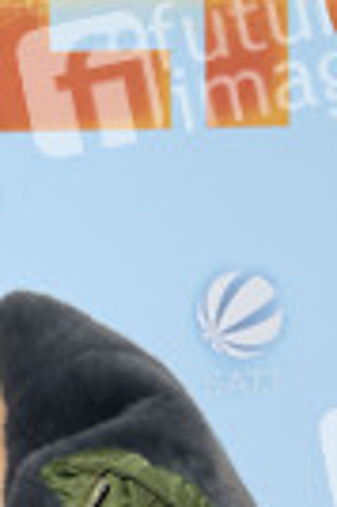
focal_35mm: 363
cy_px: 636
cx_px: -133
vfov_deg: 5.7
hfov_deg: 3.8
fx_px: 5110
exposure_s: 1/250
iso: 640
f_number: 5.6
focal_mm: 122
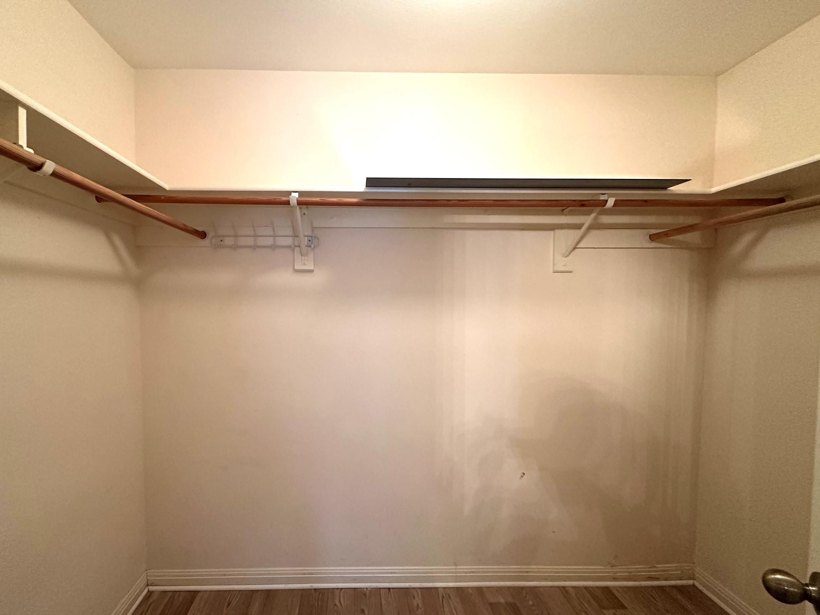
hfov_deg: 94.1
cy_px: 323
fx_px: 379
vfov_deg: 78.0
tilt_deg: -1.9
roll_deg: +0.2
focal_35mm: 16
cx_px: 361
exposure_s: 1/60
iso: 500
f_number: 2.2
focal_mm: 2.22
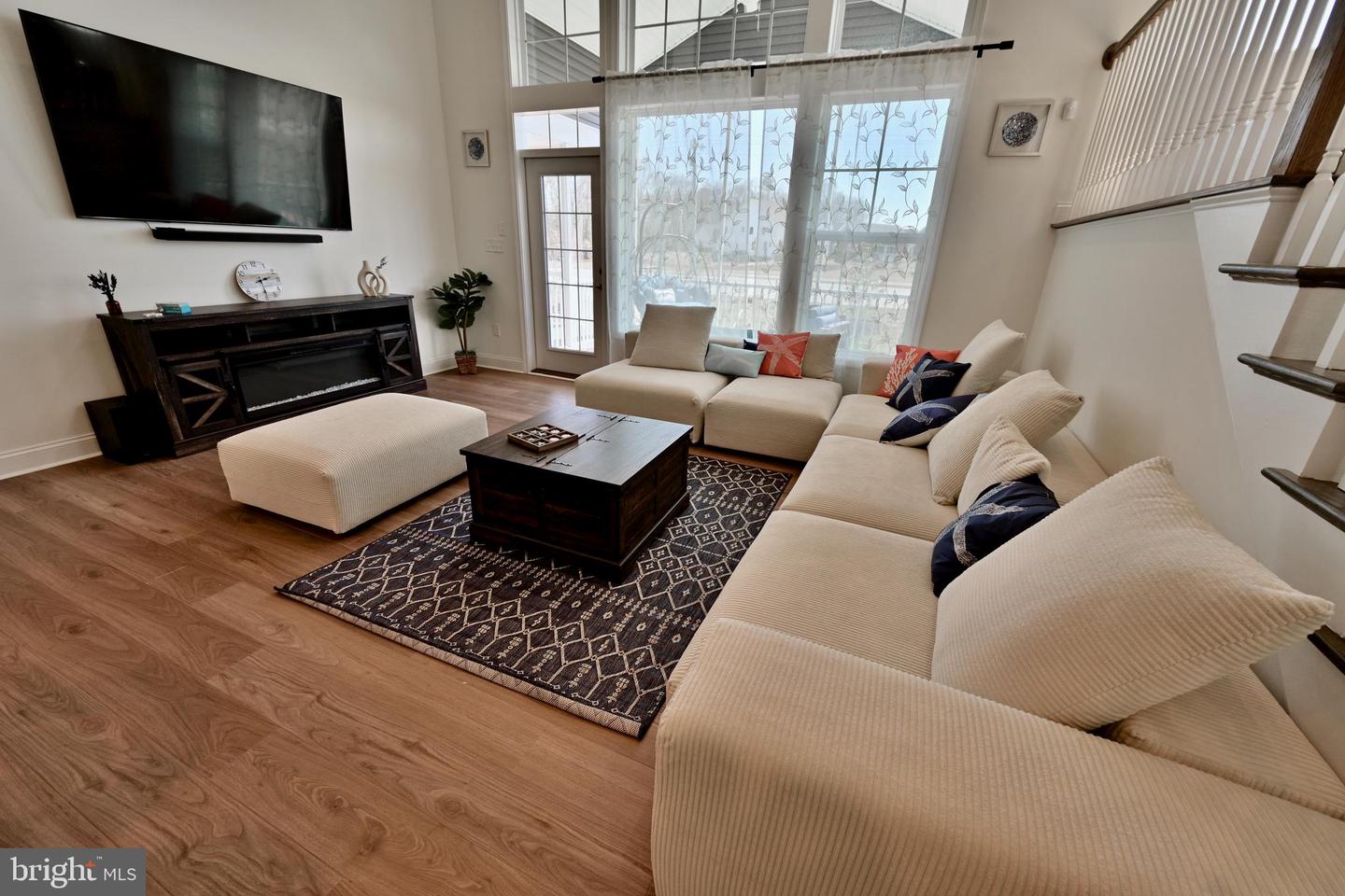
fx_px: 523
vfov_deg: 81.2
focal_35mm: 14
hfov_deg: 104.3
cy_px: 448
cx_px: 672
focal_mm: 14
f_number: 10
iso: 125
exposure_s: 1/20
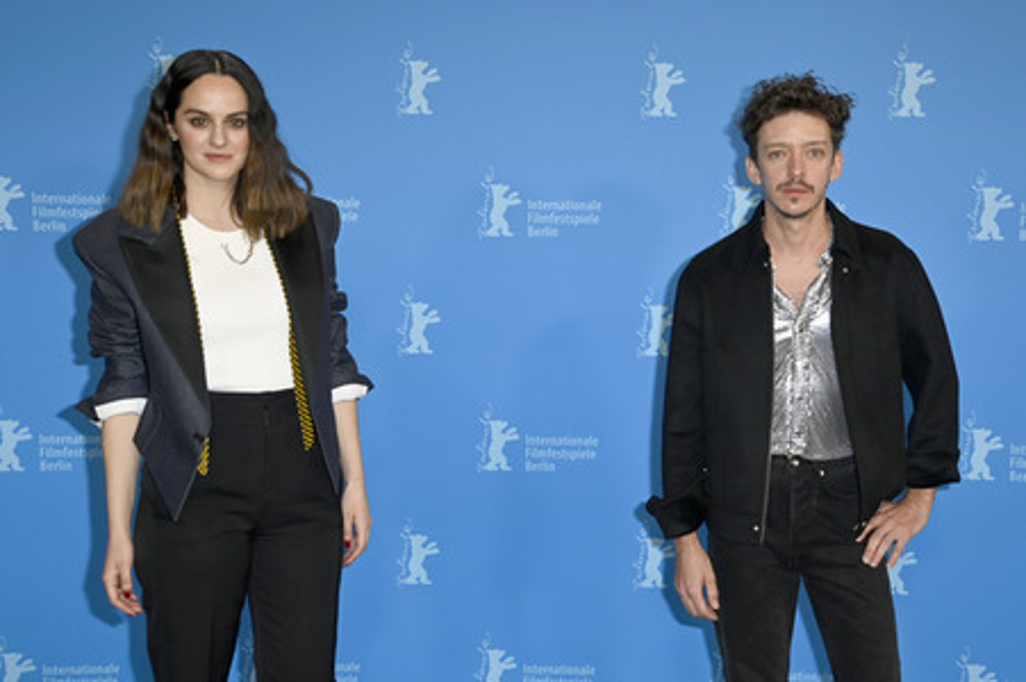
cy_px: 341
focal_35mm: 56
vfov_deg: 24.2
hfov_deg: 35.7
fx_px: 1595
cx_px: 513
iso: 800
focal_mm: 56
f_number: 5.6
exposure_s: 1/200
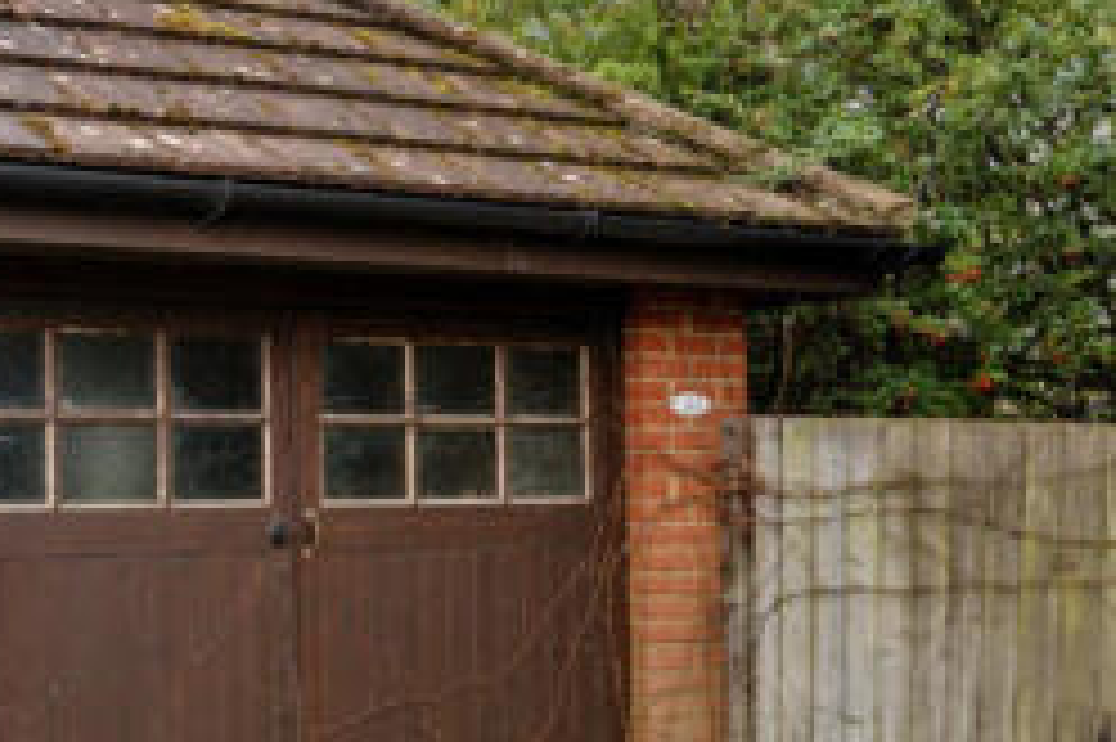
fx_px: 1146
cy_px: 463
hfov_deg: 45.3
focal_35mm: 37
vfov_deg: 35.7
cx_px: 45
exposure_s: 1/125
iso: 400
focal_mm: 14
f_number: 8
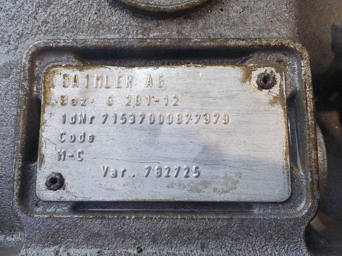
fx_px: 296
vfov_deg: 46.8
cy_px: 128
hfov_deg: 60.0
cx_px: 171
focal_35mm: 30
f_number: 3.3
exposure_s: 1/30
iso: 160
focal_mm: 4.1
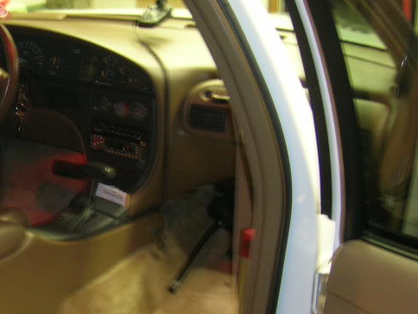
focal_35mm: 72
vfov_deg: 20.3
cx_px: 39
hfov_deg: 26.1
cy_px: 222
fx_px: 869
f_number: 2.9
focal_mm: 5.7
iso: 91
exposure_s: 1/2.9
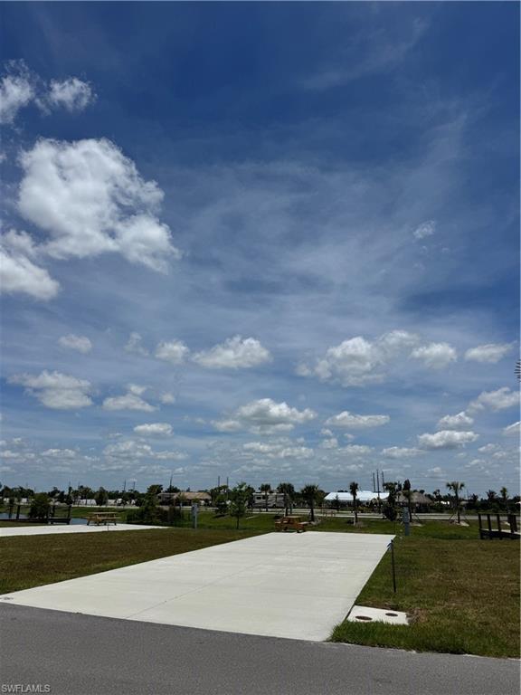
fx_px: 482
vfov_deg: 71.6
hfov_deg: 56.8
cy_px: 348
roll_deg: +0.1
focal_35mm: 24
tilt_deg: +17.0
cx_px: 260
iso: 80
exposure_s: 1/12346
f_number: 1.78
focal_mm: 6.76
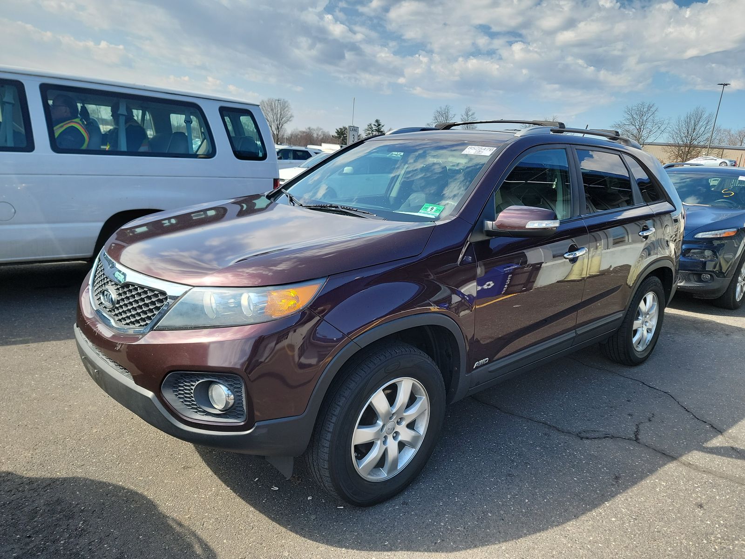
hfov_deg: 71.6
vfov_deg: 56.8
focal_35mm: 24
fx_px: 517
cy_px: 280
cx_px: 372
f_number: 1.8
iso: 50
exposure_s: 1/449
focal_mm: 6.7
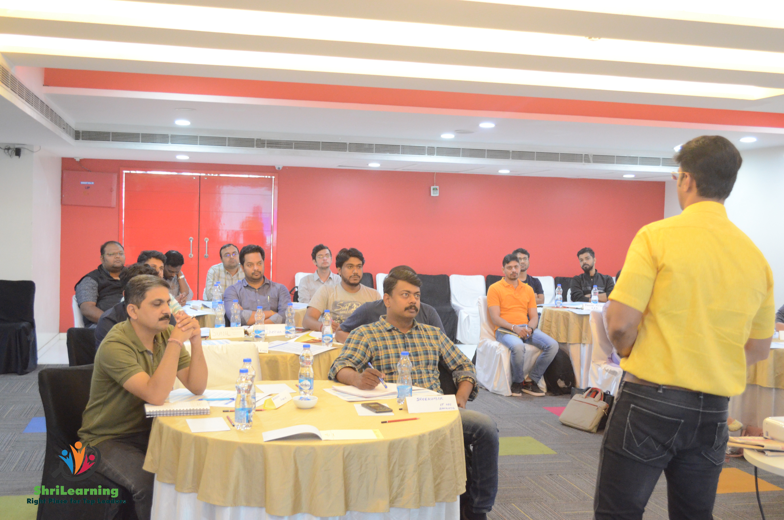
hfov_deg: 46.5
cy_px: 260
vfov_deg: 31.8
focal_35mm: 42
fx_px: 913
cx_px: 392
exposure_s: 1/30
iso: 2800
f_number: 4.5
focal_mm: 28
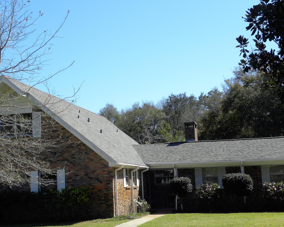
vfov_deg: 23.1
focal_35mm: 66
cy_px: 111
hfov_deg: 28.7
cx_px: 132
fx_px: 555
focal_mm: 9.2
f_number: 5.6
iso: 64
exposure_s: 1/252
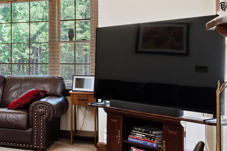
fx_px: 359
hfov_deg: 29.0
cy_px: 73
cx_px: -62
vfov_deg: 23.8
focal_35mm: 57
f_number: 8
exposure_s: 1/2
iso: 100
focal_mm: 10
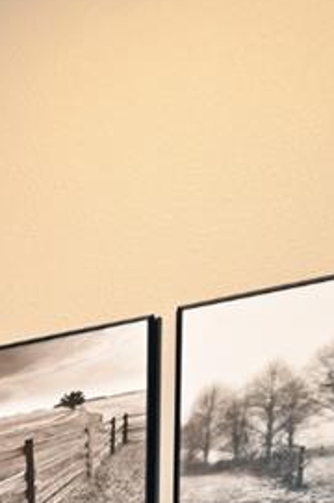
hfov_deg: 14.1
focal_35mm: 86
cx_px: -267
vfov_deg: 18.6
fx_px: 1197
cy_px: 903
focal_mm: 15.5
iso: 560
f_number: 4
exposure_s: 1/60
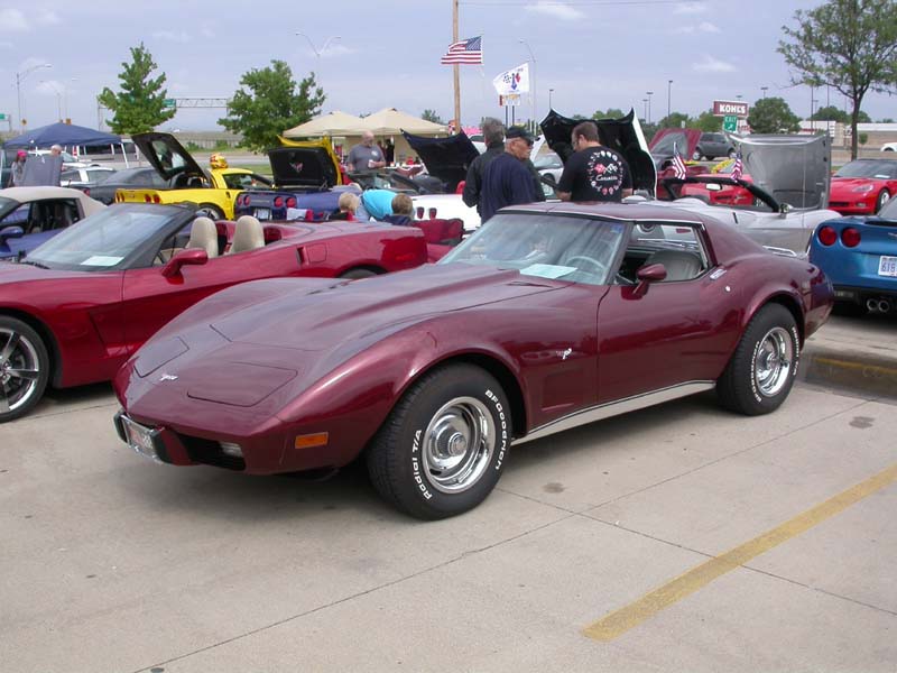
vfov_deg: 37.7
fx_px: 985
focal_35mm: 38
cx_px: 448
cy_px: 336
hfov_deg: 49.0
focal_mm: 7.85
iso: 100
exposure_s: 1/259
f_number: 6.7
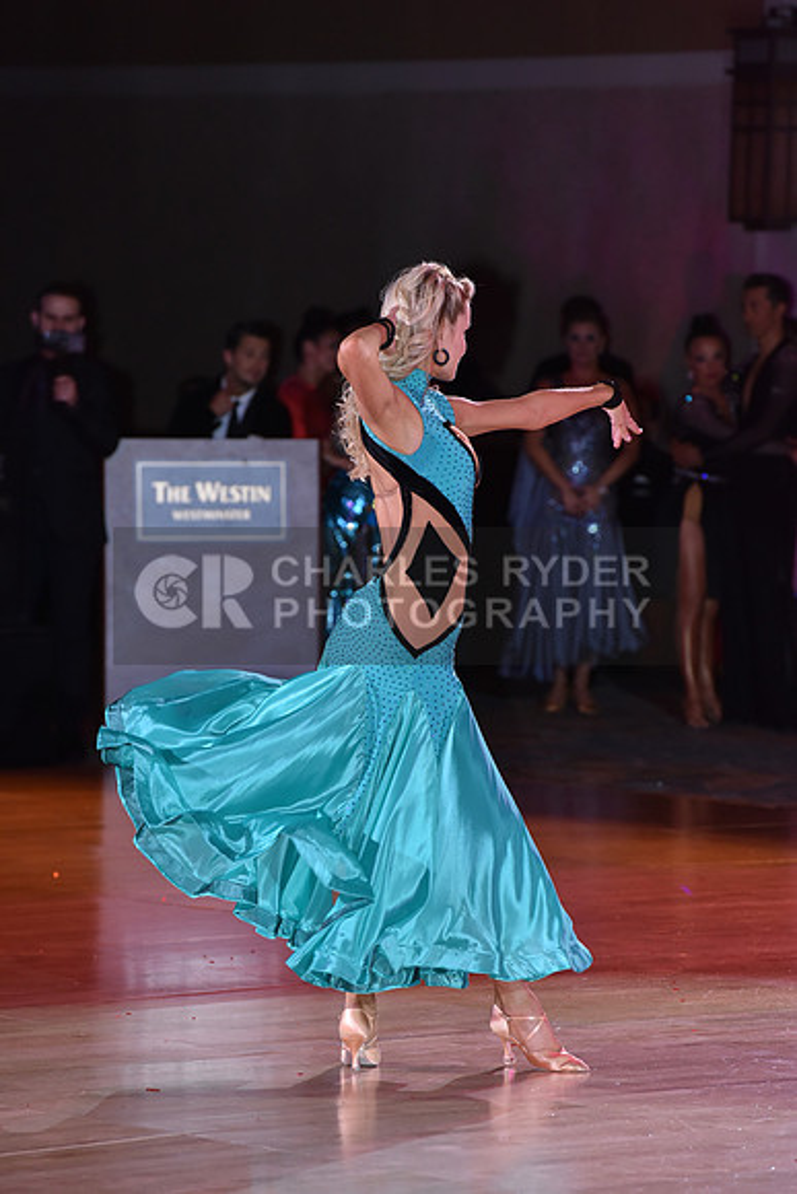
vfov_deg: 10.3
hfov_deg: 6.9
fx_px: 6637
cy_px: 597
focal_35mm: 200
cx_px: 398
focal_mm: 200
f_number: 5
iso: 1600
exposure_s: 1/250
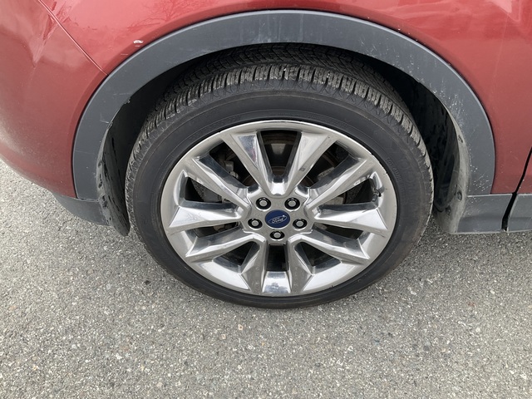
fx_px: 446
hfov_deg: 61.7
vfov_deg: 48.2
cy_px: 200
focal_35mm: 29
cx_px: 266
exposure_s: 1/185
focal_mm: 3
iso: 20
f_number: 1.8
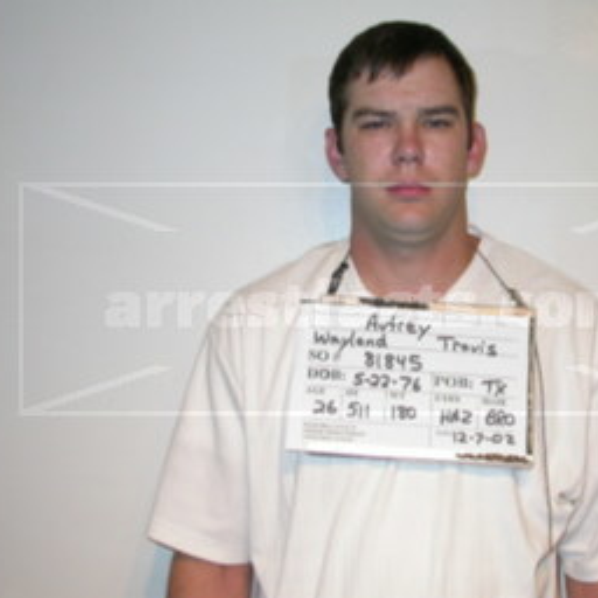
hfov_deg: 27.6
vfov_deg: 27.7
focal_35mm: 62
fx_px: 1212
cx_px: 370
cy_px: 300
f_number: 2.9
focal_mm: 10.9
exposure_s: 1/82.4
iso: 100
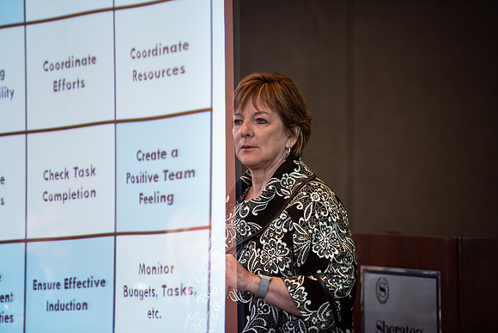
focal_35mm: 200
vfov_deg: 6.9
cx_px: 249
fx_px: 2767
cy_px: 166
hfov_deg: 10.3
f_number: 3.2
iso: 1000
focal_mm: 200
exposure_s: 1/160
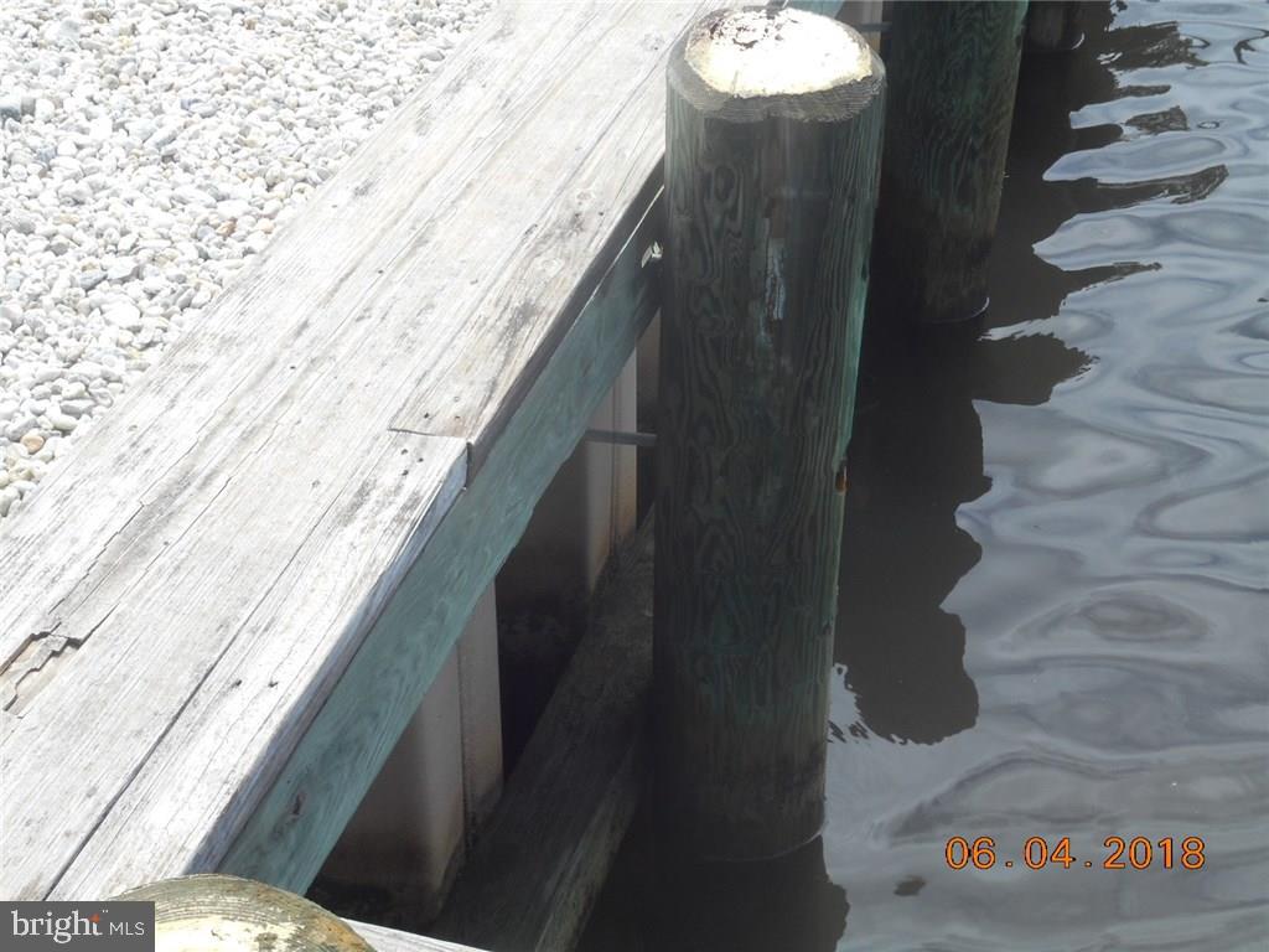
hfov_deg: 32.7
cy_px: 476
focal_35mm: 59
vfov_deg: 24.8
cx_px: 634
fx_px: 2163
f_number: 5.1
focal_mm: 10.5
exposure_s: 1/250
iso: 80
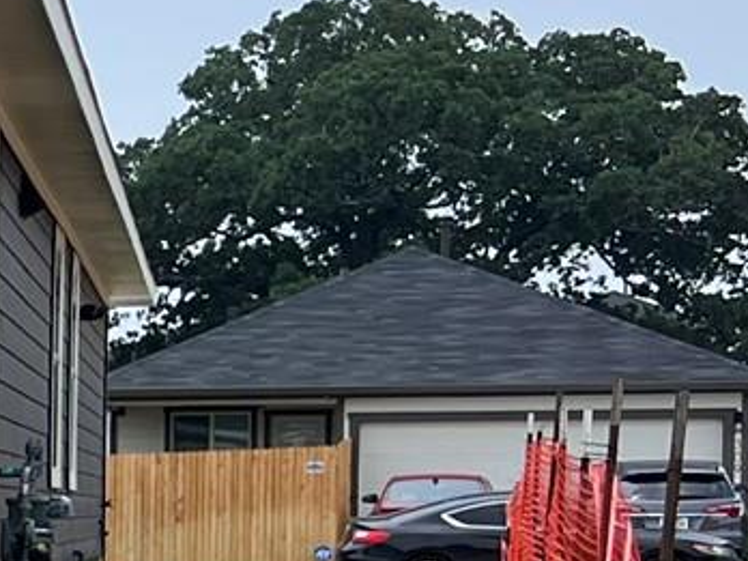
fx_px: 3306
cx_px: -1143
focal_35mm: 153
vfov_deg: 9.6
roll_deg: +0.1
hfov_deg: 10.7
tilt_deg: -1.9
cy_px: 688
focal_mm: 5.7
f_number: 1.5
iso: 50
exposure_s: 1/3571
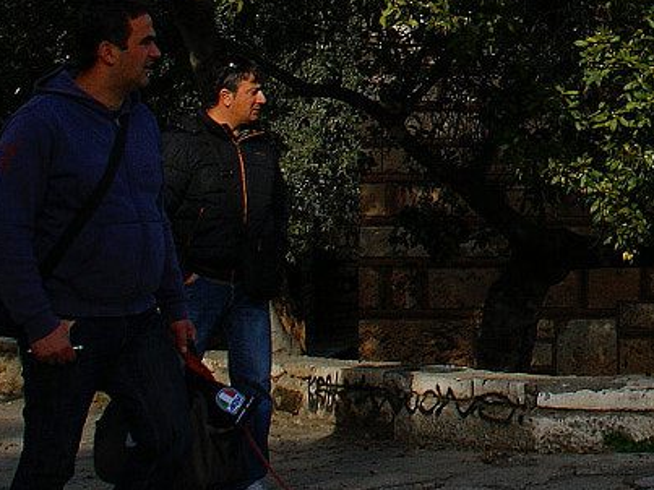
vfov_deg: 11.5
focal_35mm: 126
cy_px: -97
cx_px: 925
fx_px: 2380
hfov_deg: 14.7
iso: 100
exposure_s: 1/400
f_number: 7.1
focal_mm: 22
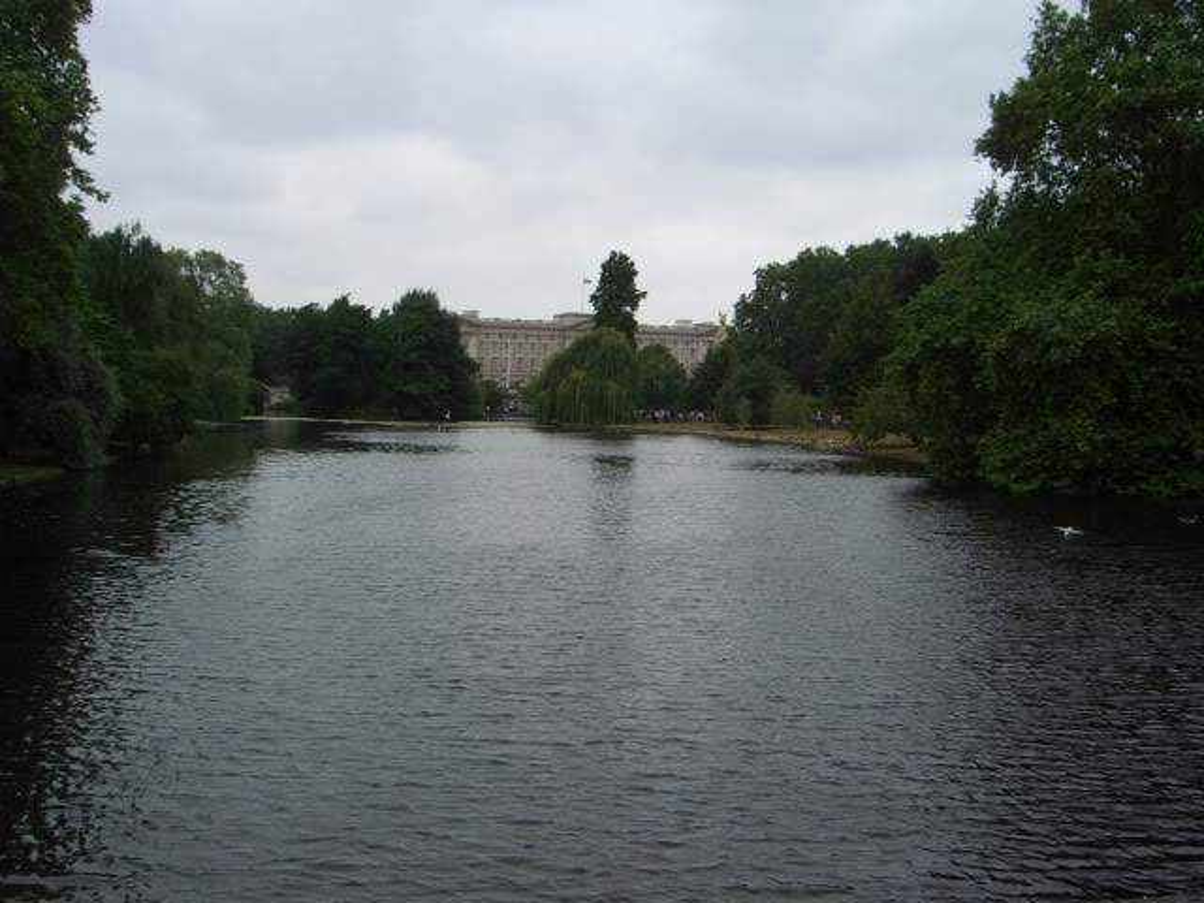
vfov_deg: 36.8
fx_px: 1356
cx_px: 602
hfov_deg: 47.9
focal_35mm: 39
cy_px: 452
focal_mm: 8
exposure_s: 1/250
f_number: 4.8
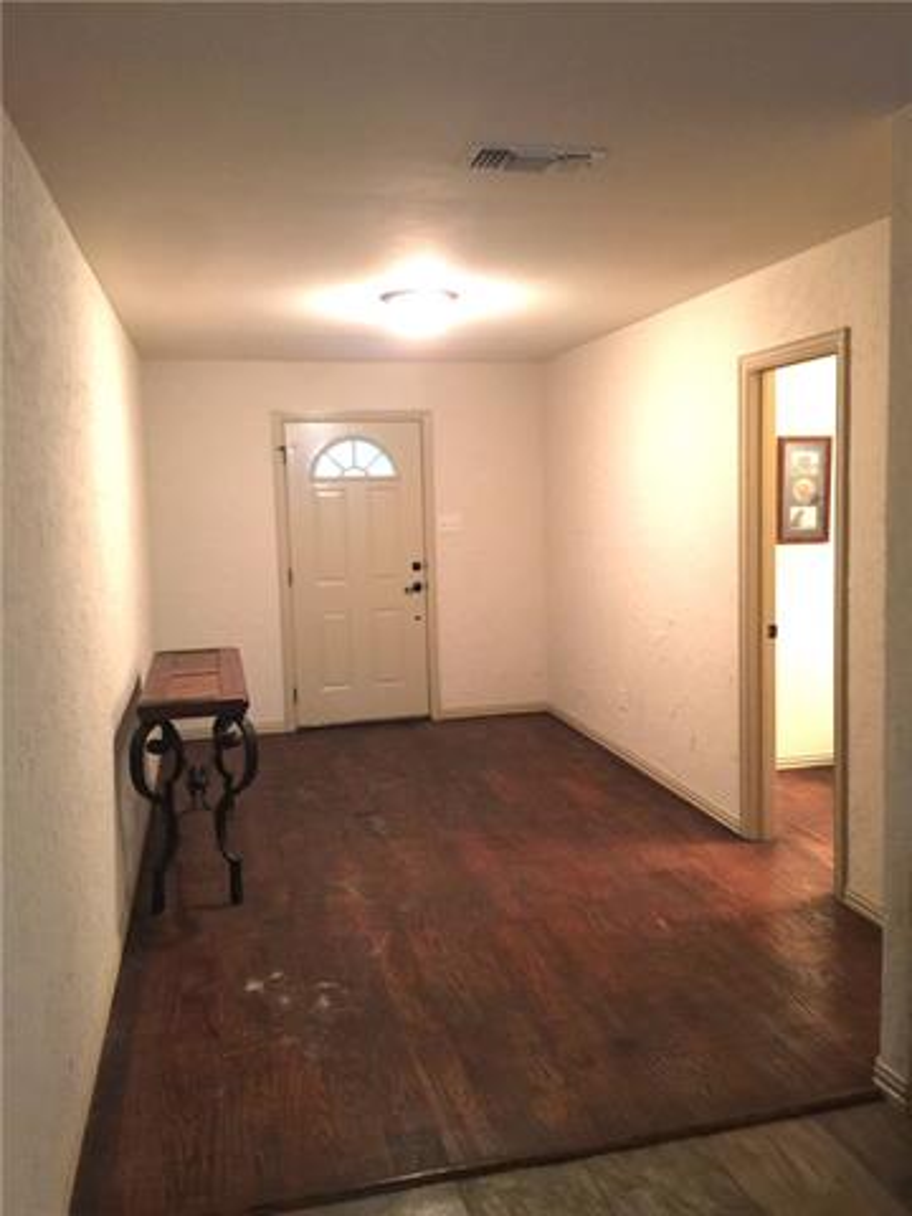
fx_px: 1019
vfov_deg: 61.7
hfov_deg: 48.2
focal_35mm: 29
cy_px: 608
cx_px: 456
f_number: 2.2
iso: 64
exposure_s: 1/4
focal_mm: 4.15
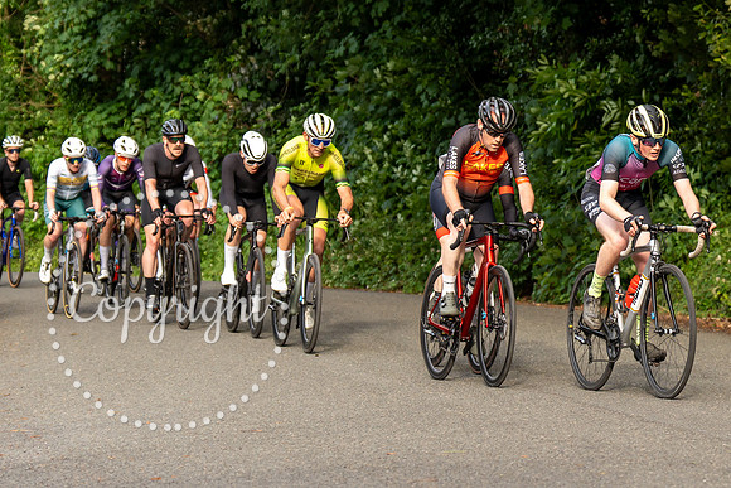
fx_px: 2880
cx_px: 623
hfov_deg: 14.4
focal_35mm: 142
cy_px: 158
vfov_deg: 9.7
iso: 400
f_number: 3.5
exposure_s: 1/800
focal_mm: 70
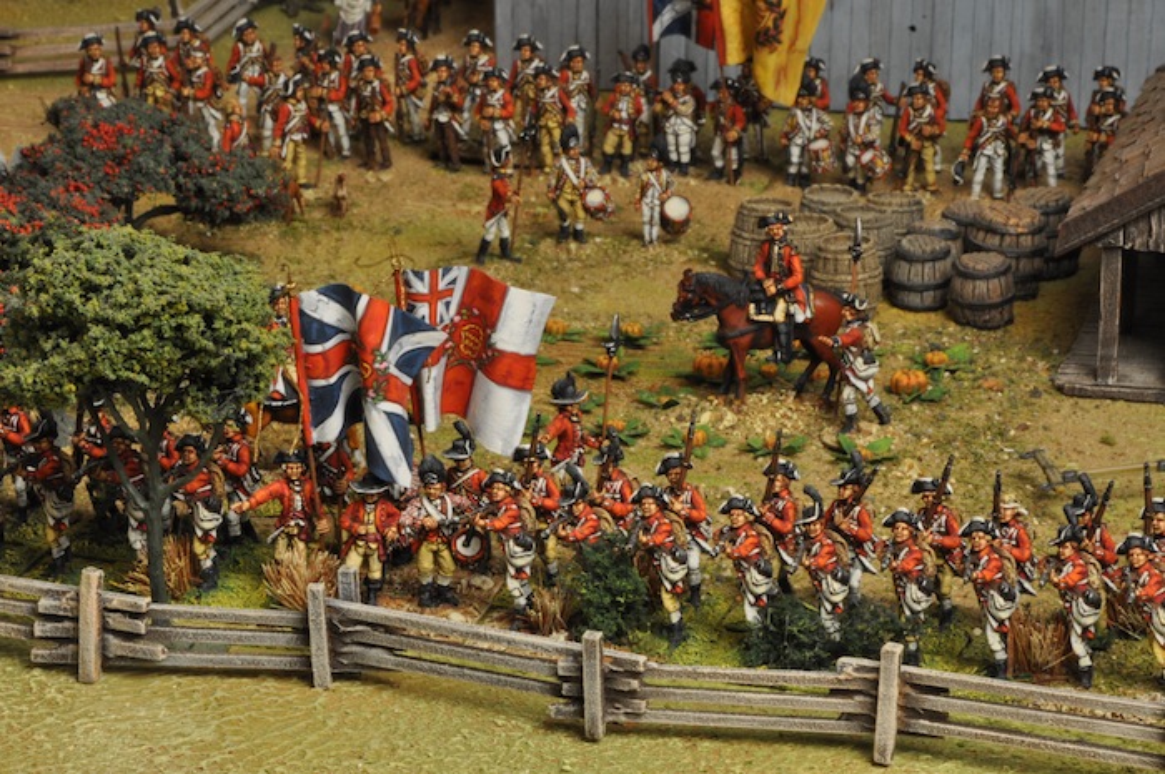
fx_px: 5091
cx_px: 582
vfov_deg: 8.7
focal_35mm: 158
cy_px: 387
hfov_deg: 13.1
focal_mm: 105
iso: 400
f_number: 32
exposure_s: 1/1.3
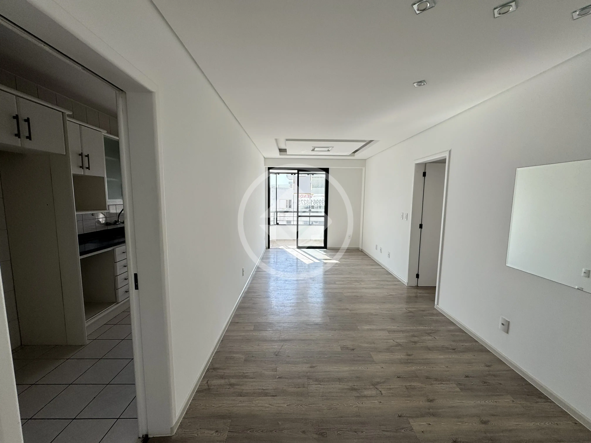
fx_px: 239
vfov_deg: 85.7
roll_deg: -0.7
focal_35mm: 14
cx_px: 296
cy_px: 222
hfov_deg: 102.1
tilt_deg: -6.9
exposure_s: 1/373
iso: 40
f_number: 2.2
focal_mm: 2.22
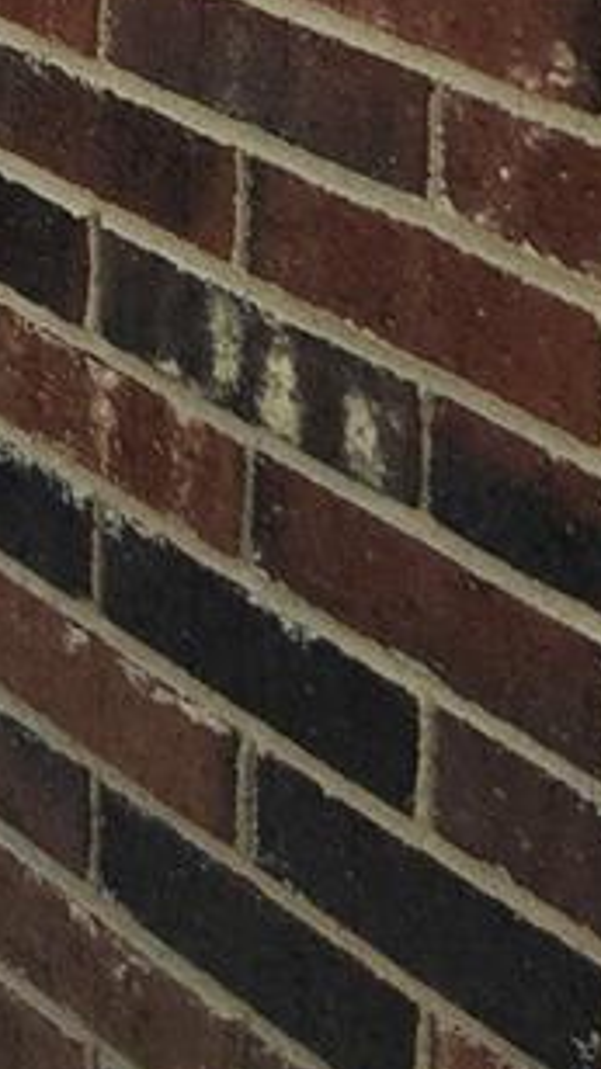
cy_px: -1100
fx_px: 3545
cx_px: -1129
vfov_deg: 14.2
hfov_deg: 8.3
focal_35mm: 125
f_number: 1.7
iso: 12
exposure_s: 1/340
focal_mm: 6.3
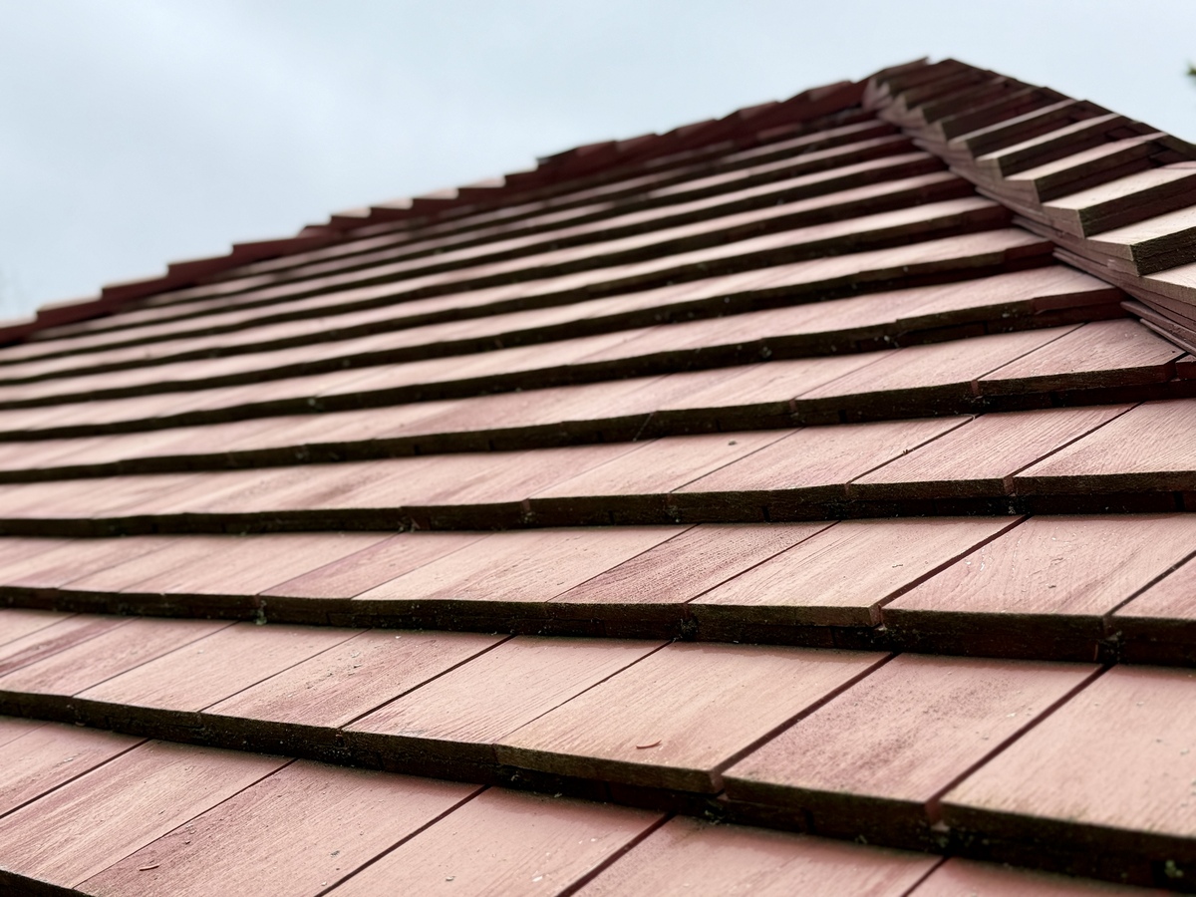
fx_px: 1658
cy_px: 448
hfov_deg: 39.7
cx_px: 598
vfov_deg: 30.3
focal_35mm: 48
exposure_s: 1/2033
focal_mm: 6.76
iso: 64
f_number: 1.78
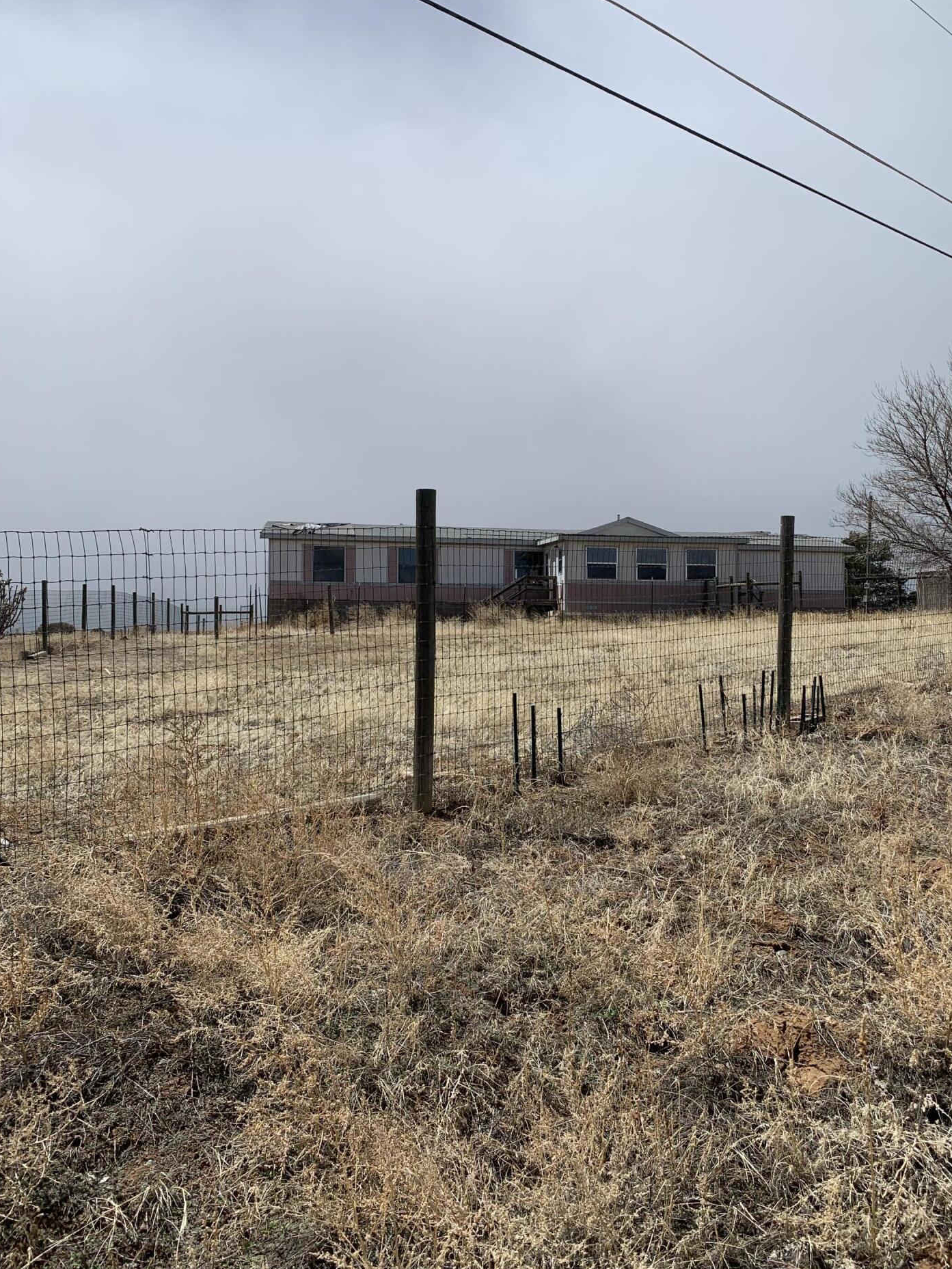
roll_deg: +2.6
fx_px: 1027
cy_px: 588
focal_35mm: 28
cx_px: 487
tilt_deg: +4.1
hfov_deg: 49.7
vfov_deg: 63.4
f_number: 1.8
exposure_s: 1/6061
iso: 25
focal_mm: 4.25
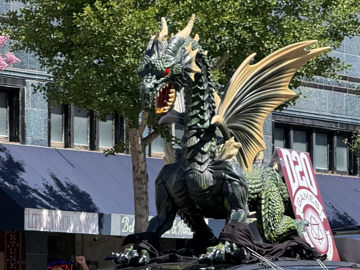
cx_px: 163
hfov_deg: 8.6
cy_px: 236
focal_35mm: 231
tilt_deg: +1.5
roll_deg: -0.1
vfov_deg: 6.4
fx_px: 2402
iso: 64
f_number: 2.8
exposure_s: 1/860
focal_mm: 15.66
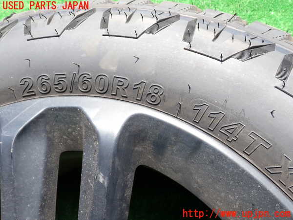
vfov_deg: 46.8
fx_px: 254
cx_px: 146
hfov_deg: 60.0
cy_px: 110
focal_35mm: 30
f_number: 3.2
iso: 100
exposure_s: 1/250
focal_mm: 5.4
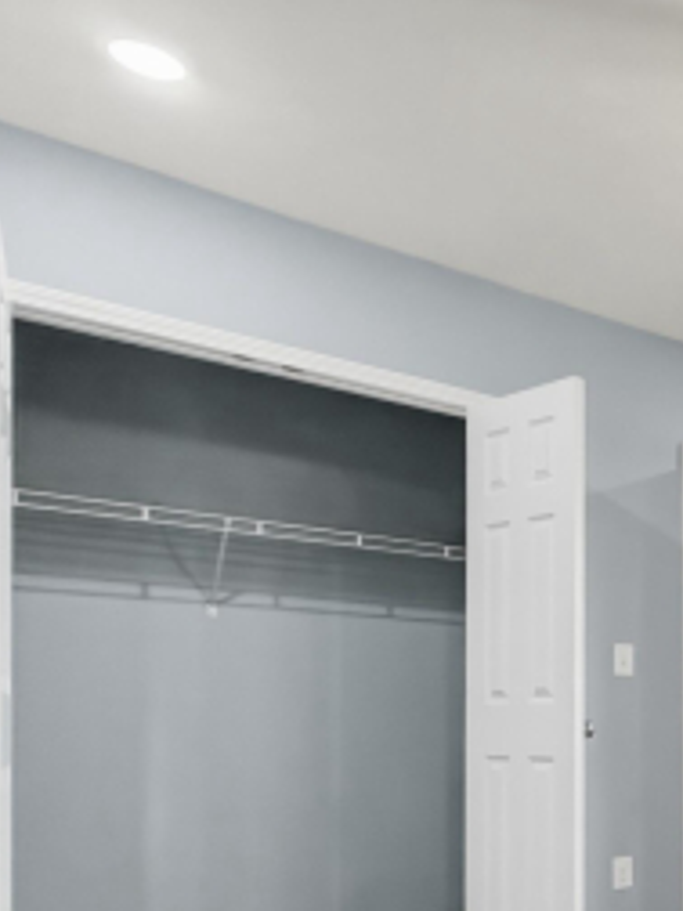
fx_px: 973
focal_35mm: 37
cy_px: 756
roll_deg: +0.4
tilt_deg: -2.1
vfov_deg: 46.9
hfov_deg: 27.3
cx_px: 1017
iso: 200
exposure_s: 1/60
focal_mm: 2.2
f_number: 2.2
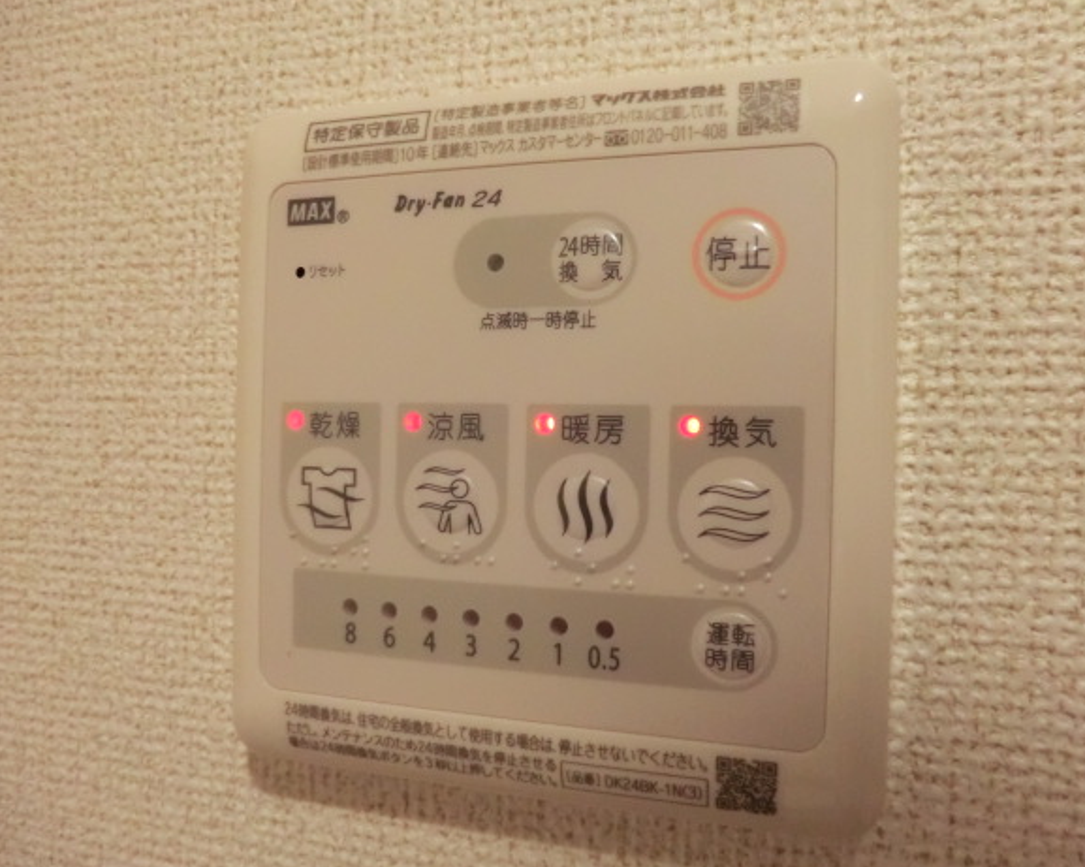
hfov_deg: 66.0
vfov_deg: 54.9
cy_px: 448
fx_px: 834
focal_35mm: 26
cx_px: 557
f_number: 3.2
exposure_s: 1/60
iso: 500
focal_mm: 4.3
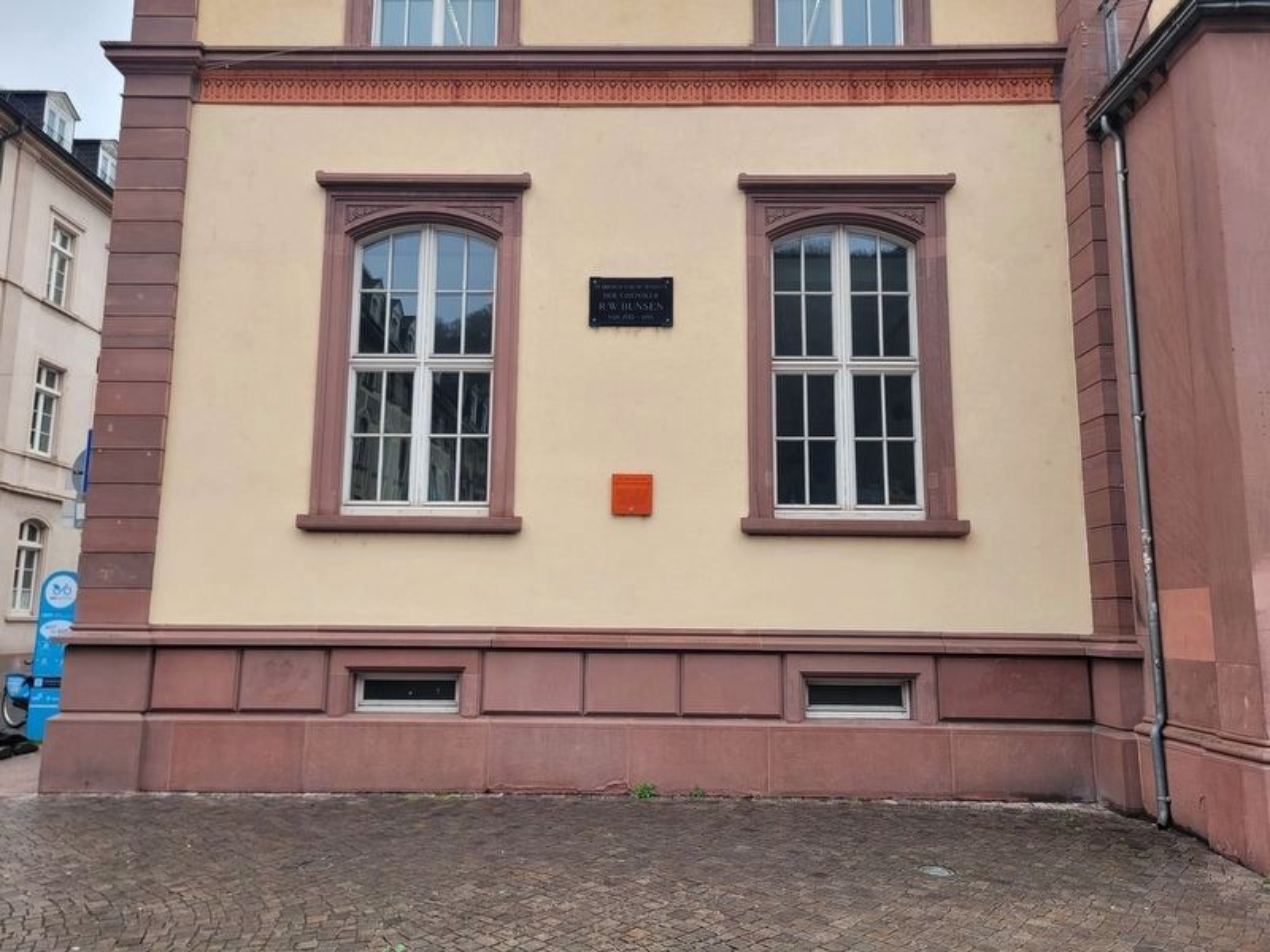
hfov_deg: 67.3
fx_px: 954
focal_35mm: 26
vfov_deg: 53.1
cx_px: 635
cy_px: 476
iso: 40
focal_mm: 5.4
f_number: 1.8
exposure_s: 1/425
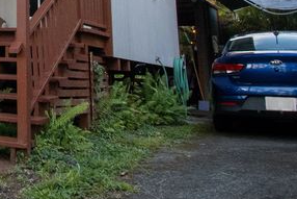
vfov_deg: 18.5
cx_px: -116
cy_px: -67
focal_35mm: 68
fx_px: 561
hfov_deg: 24.7
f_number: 10
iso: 1000
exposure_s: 1/160
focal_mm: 13
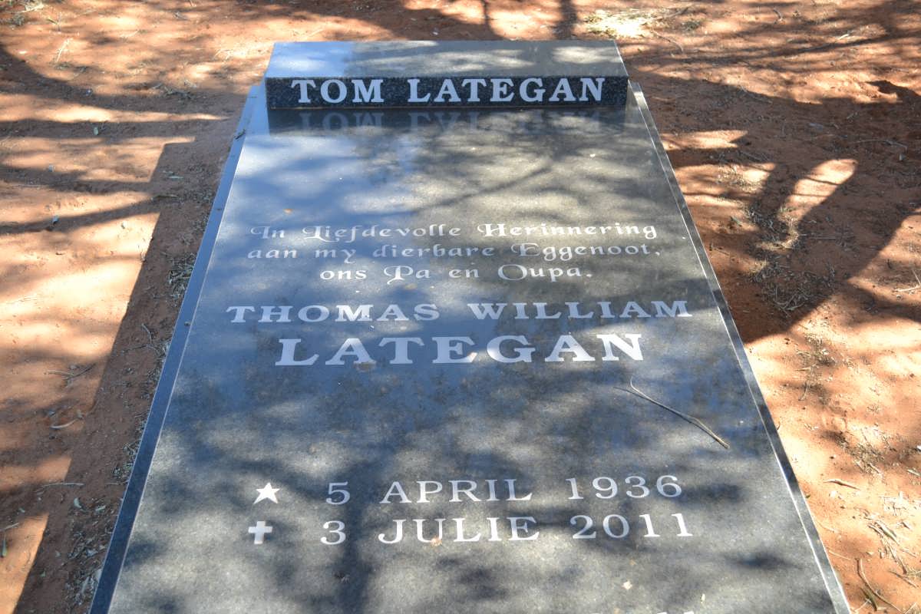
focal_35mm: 44
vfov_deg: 30.8
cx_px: 460
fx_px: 1113
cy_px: 307
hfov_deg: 45.0
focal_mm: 29
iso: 400
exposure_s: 1/80
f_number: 4.5
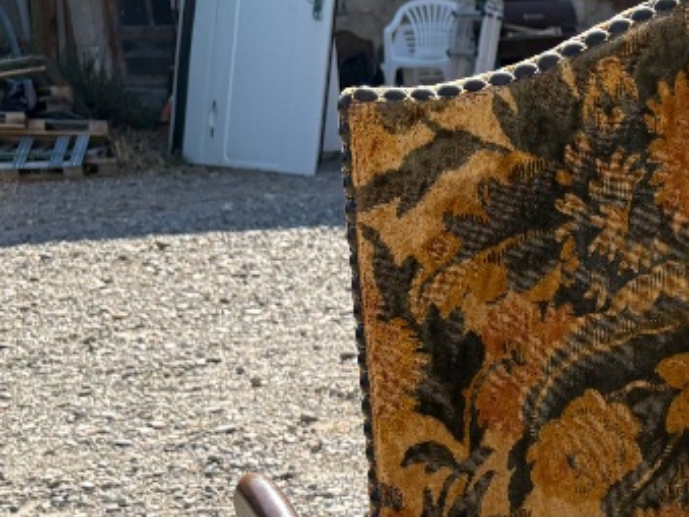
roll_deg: +3.9
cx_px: 815
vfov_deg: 15.4
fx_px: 1831
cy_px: 655
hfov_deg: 20.1
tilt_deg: -21.0
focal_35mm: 92
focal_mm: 5.96
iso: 50
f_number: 1.6
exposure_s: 1/2141
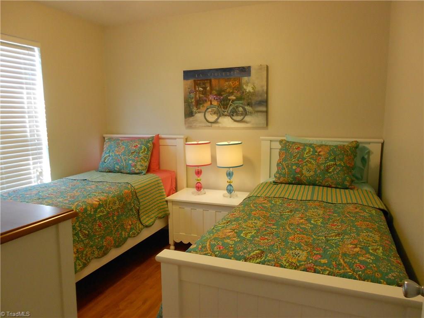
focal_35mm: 26
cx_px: 212
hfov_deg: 67.3
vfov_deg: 53.1
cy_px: 159
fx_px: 318
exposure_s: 1/30
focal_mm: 4.6
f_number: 3.2
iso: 250
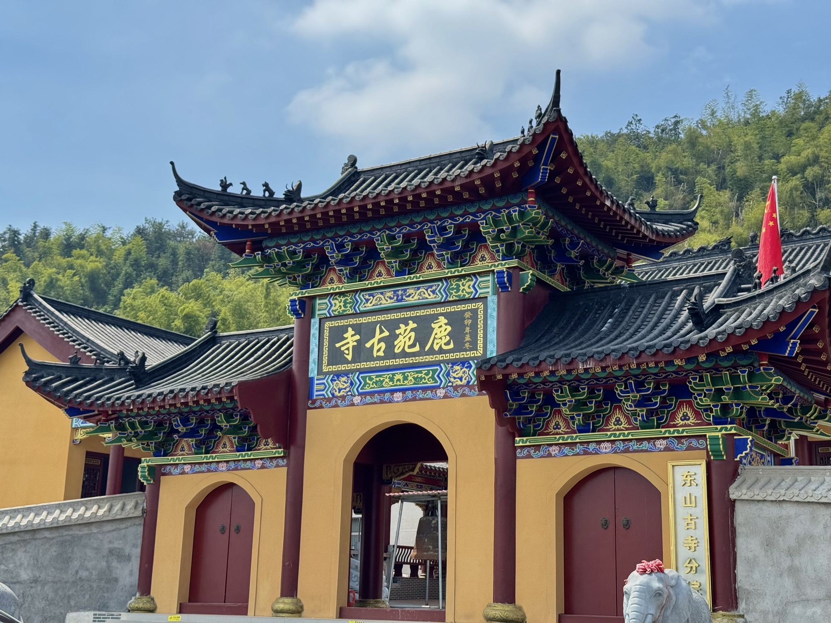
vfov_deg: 30.3
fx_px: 1152
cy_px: 312
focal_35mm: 48
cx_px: 416
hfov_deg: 39.7
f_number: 1.78
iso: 64
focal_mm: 6.76
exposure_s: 1/4049
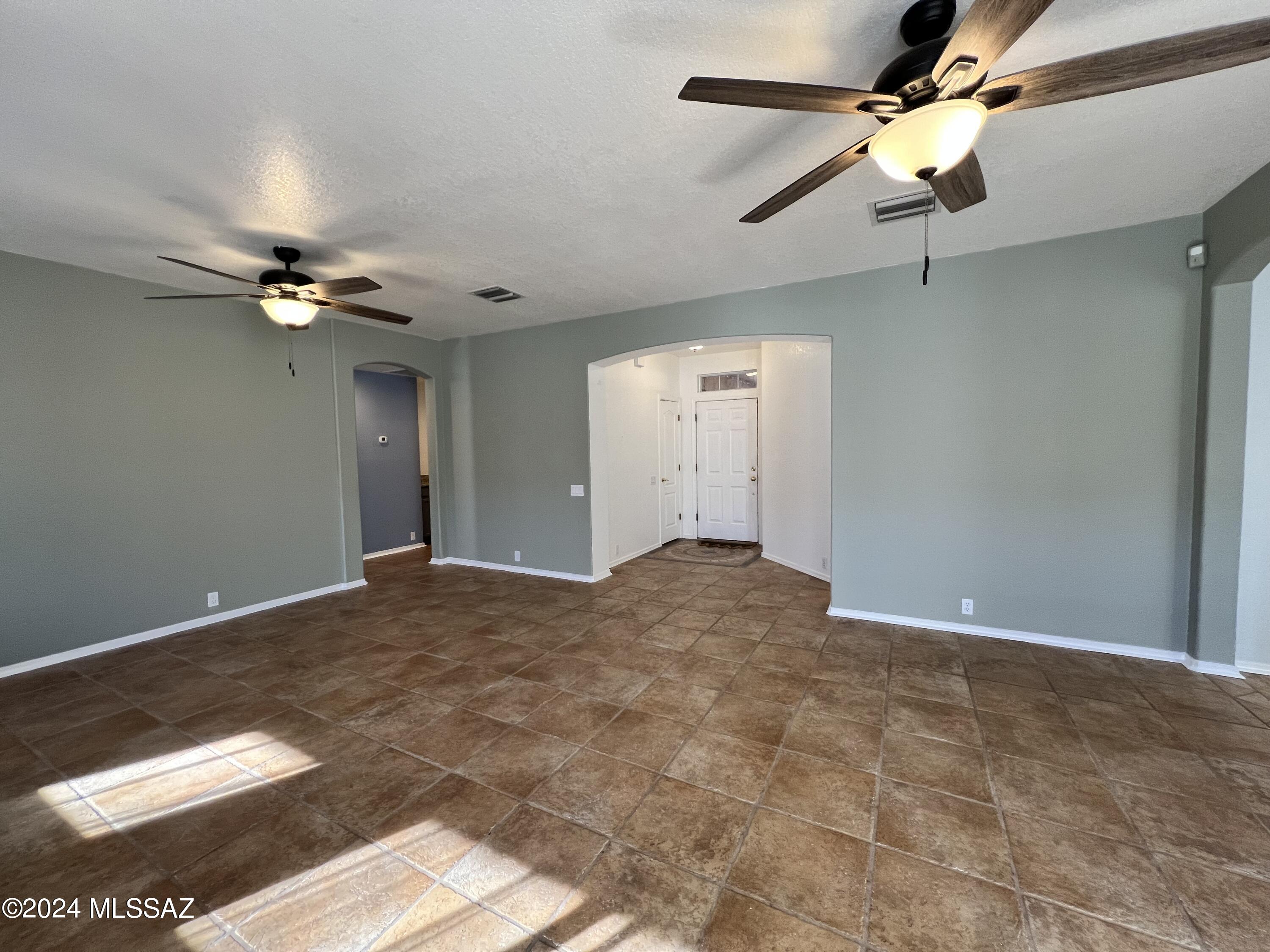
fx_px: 477
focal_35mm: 13
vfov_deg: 89.9
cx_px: 635
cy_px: 476
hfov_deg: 106.2
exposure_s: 1/120
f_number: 1.8
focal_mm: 1.57
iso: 160
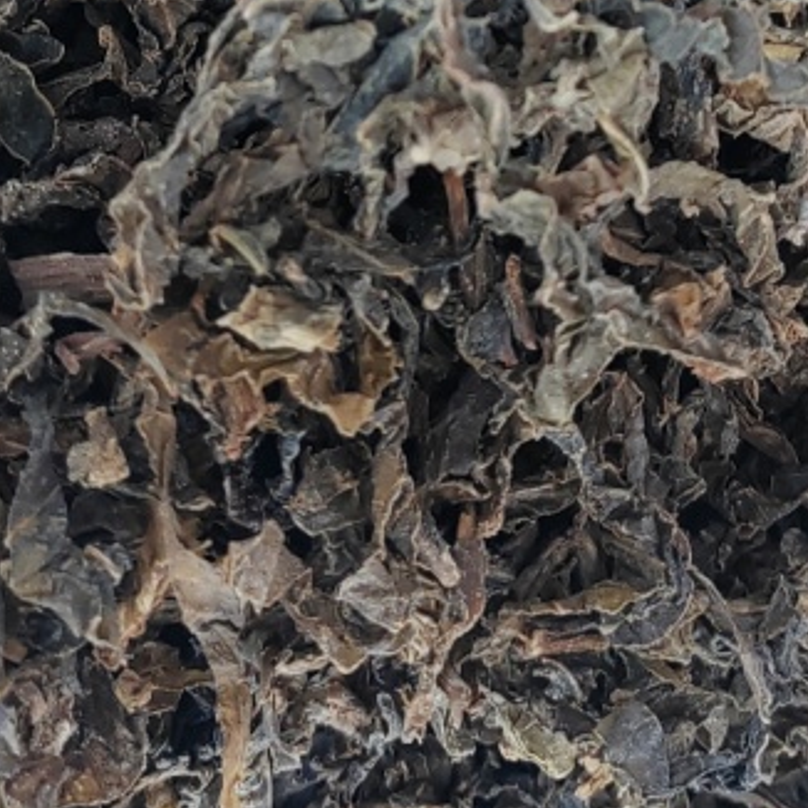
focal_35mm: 78
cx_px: 424
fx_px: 2060
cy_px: -182
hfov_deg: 22.2
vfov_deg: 20.6
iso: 500
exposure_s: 1/100
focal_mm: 5.52
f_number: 1.9
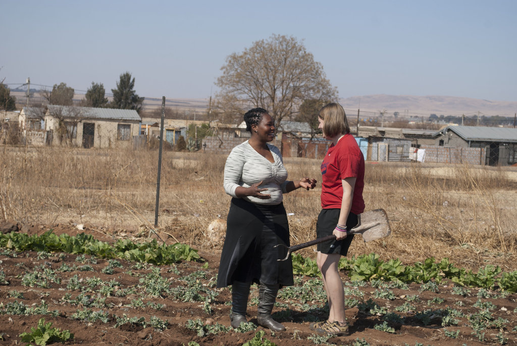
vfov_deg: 16.6
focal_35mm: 82
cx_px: 258
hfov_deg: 24.6
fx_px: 1186
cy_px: 173
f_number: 8
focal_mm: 55
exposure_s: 1/250
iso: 100
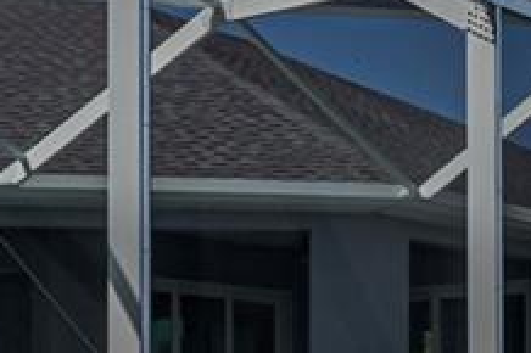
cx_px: 351
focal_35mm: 110
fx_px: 1621
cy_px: 447
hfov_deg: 18.6
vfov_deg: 12.1
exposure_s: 1/200
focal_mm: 10
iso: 100
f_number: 7.1
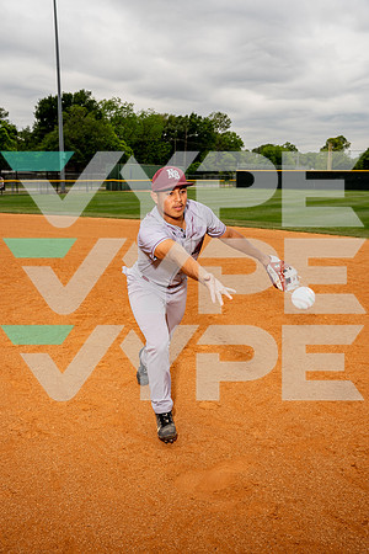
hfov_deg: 35.9
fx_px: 569
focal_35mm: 37
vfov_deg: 51.9
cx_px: 184
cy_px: 277
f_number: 5.6
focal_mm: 37
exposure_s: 1/800
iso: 100
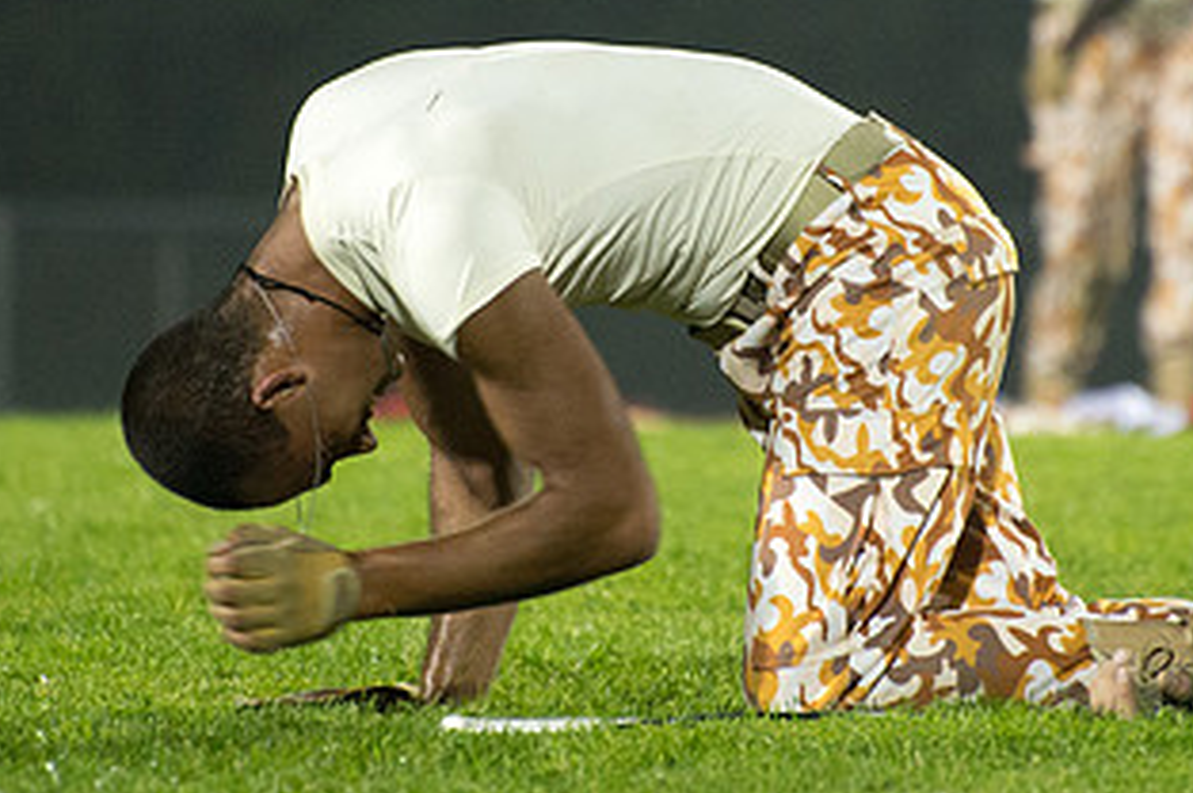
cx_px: 754
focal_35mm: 732
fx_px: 24232
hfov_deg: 2.8
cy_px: 163
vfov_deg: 1.9
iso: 5000
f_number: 5.6
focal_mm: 300
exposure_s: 1/160
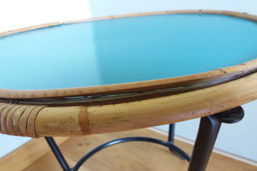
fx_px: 214
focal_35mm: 30
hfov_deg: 61.9
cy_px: 84
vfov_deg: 43.6
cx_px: 128
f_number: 1.9
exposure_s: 1/17
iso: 320
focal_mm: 3.7
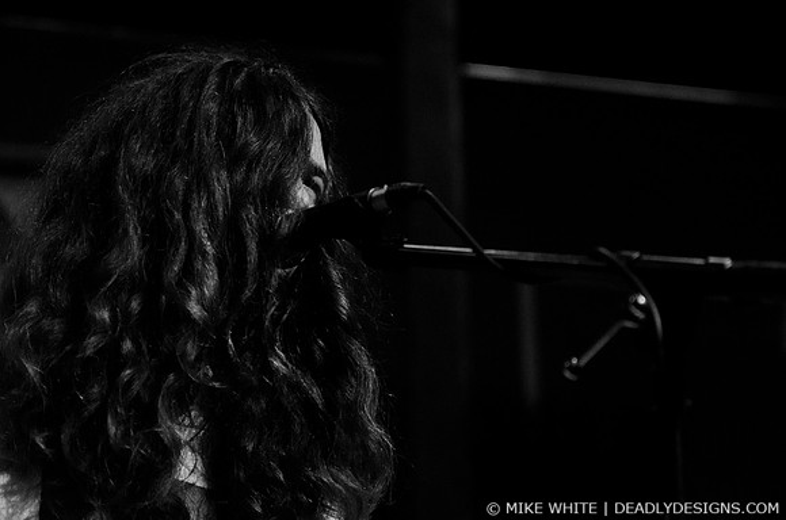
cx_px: 393
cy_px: 260
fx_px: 2287
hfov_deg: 19.5
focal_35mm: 105
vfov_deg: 13.0
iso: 1600
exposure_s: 1/60
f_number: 2.8
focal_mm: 70
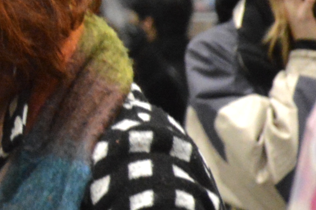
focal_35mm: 747
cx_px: -377
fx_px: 6553
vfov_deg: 1.8
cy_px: 98
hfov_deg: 2.7
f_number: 5.6
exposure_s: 1/80
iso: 3200
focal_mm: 105
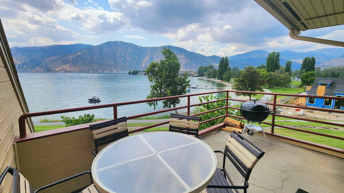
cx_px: 171
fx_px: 137
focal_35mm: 15
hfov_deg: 103.0
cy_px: 94
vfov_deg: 70.5
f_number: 2.2
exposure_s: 1/2500
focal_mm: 2.2
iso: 50
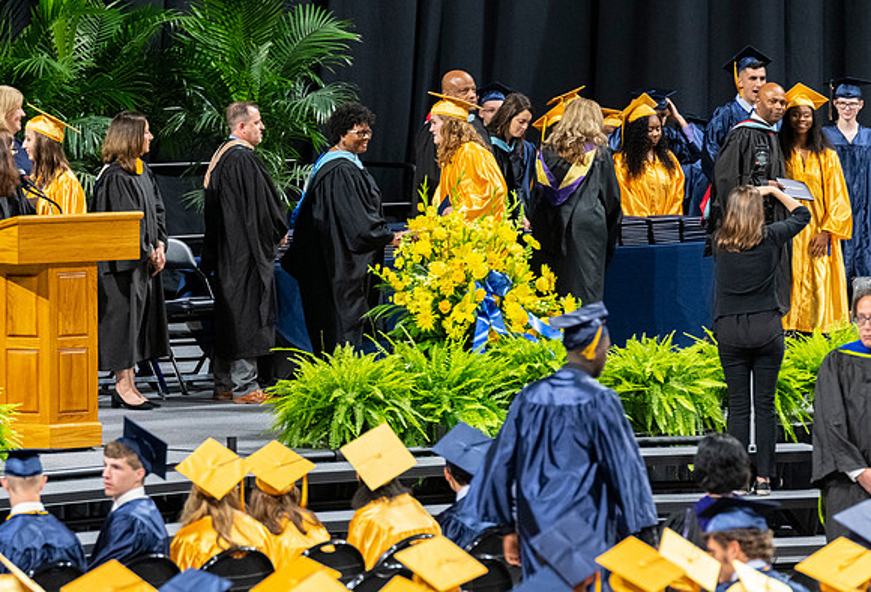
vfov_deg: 4.9
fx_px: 6888
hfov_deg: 7.2
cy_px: 253
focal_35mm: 283
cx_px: 333
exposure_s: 1/200
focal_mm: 190
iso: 2000
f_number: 4
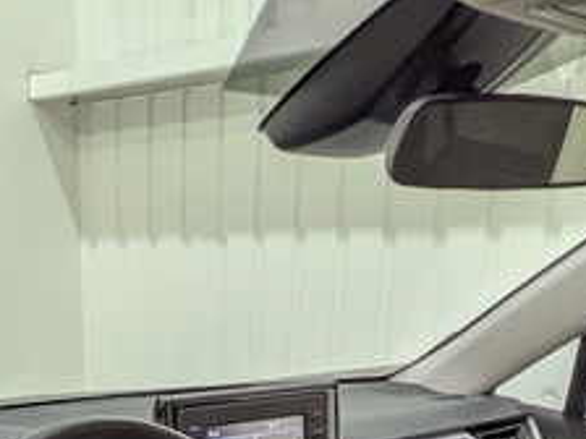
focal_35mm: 64
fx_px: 1083
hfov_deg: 29.8
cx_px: 144
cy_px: 792
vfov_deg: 18.1
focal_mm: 1.83
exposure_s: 1/30
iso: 48
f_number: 2.2
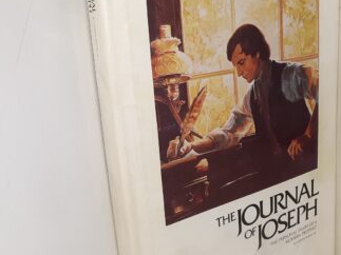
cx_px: 316
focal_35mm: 52
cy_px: 139
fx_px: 512
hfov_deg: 34.5
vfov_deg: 28.0
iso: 40
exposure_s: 1/121
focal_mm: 3.7
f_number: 1.7
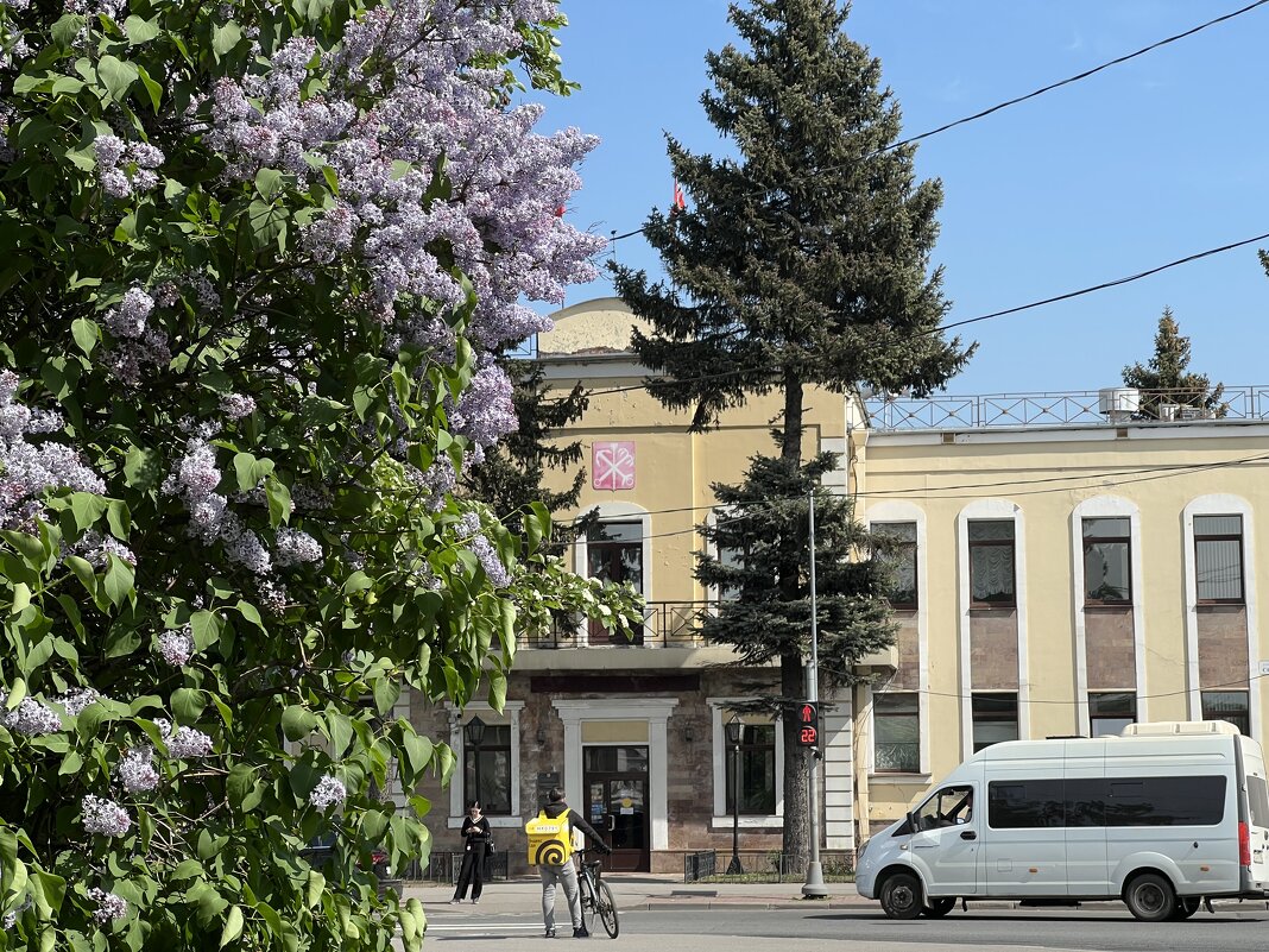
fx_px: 2823
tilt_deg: +7.1
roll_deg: +0.7
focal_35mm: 77
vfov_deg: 19.1
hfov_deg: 25.3
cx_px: 634
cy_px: 476
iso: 32
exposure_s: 1/561
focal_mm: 9
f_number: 2.8
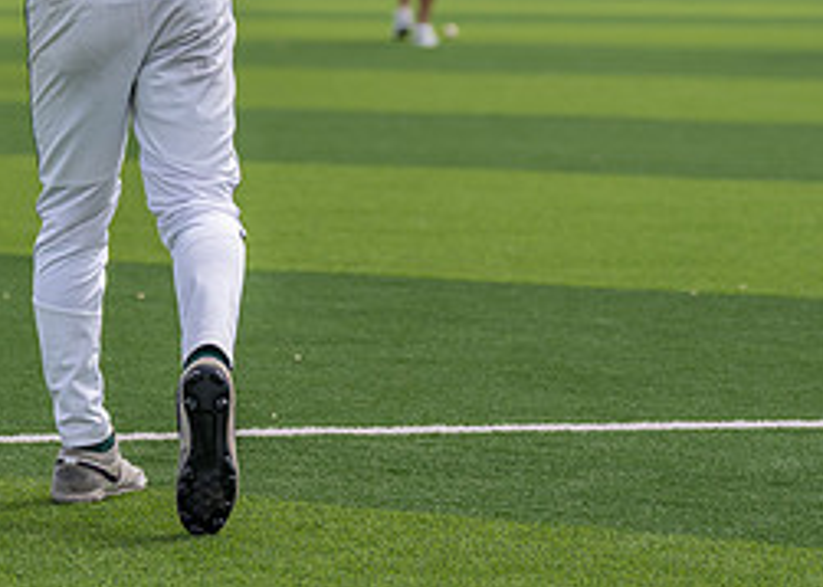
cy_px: -85
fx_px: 5443
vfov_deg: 6.1
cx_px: 98
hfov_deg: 8.6
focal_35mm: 233
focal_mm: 95
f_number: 2.8
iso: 125
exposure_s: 1/2000
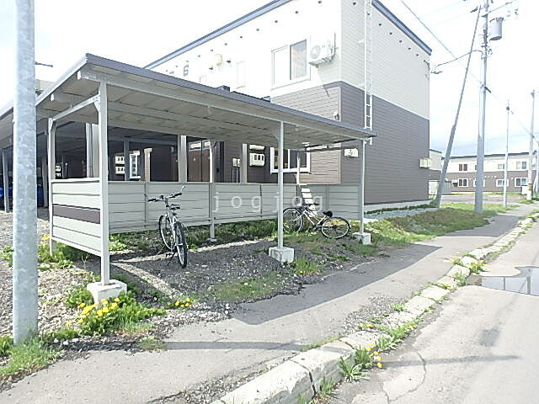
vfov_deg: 63.4
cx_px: 270
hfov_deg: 79.0
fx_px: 327
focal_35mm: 21
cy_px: 202
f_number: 3.5
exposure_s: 1/500
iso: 125
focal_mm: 3.7
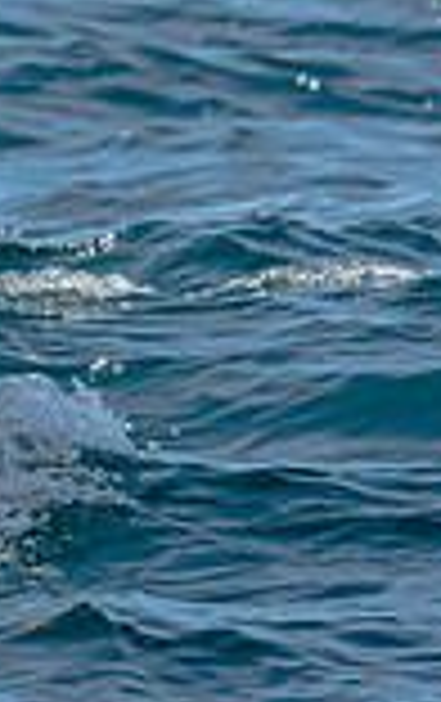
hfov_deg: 0.9
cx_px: -933
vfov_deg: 1.4
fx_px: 29333
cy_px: 100
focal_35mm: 1531
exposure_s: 1/2000
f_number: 5.3
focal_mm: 240
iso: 200
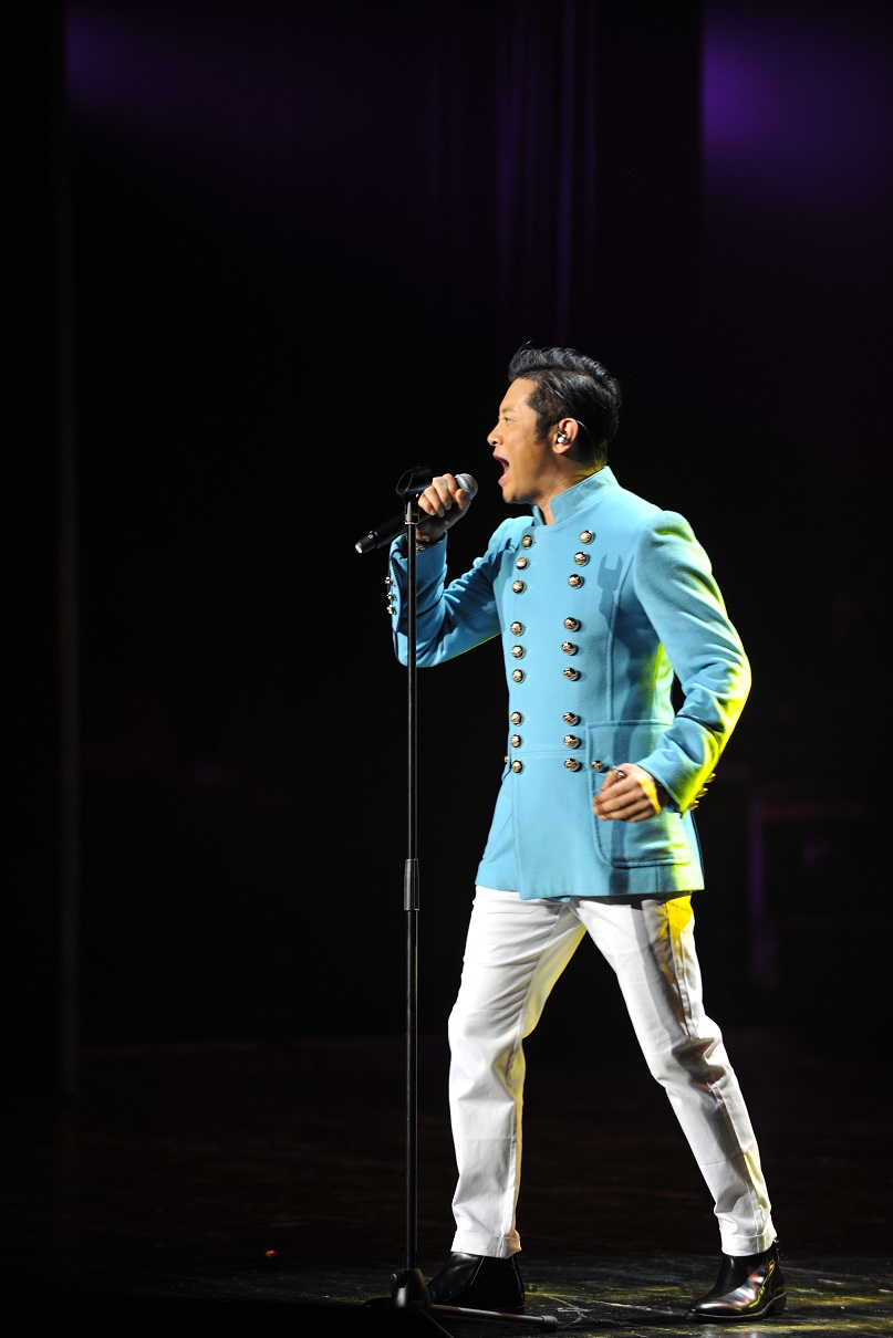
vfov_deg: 10.3
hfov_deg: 6.9
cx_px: 446
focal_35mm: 200
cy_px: 669
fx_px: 7439
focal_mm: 200
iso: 200
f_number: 2.8
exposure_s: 1/100
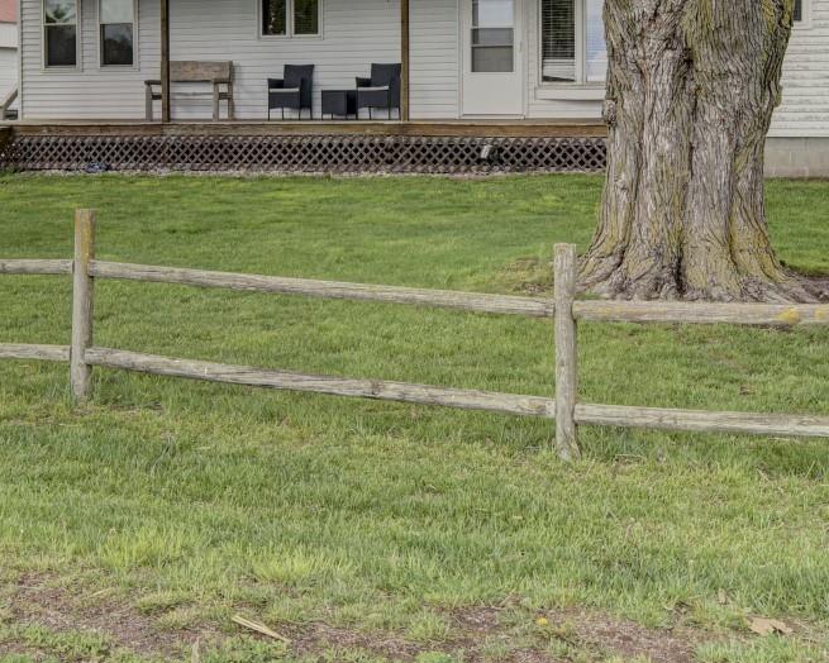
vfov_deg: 26.9
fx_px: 1349
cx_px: 363
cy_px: 108
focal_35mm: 55
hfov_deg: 34.1
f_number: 8
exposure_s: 1/160
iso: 400
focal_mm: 16
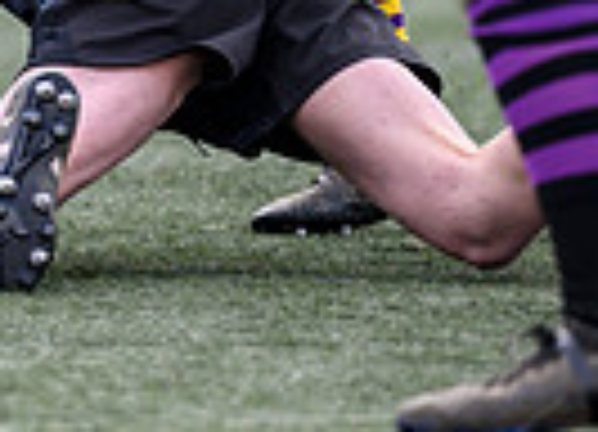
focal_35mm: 2109
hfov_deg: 1.0
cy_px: -351
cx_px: -604
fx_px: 35946
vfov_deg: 0.7
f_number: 3.2
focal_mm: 400
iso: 500
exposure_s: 1/1600
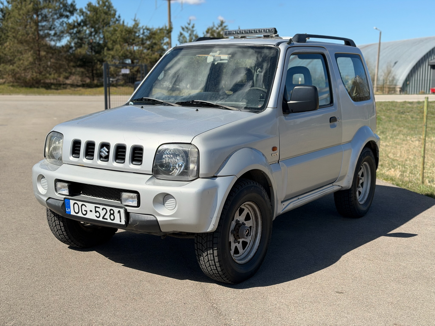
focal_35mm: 48
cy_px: 163
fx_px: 603
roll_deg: -0.1
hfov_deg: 39.7
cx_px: 218
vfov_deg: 30.3
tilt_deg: -8.6
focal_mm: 6.76
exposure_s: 1/6024
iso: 80
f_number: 1.78
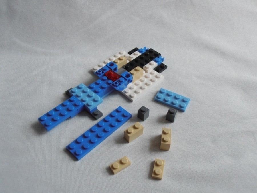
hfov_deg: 50.1
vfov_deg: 38.7
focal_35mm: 37
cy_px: 96
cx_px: 128
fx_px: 275
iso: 80
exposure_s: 1/250
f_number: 3.9
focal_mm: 6.61
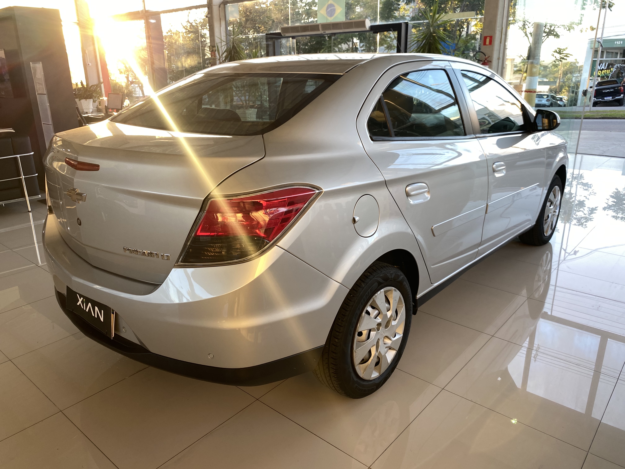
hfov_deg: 67.3
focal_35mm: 26
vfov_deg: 53.1
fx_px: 469
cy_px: 234
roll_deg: +0.8
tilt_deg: -18.3
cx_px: 312
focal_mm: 4.25
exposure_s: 1/121
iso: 100
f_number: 1.8
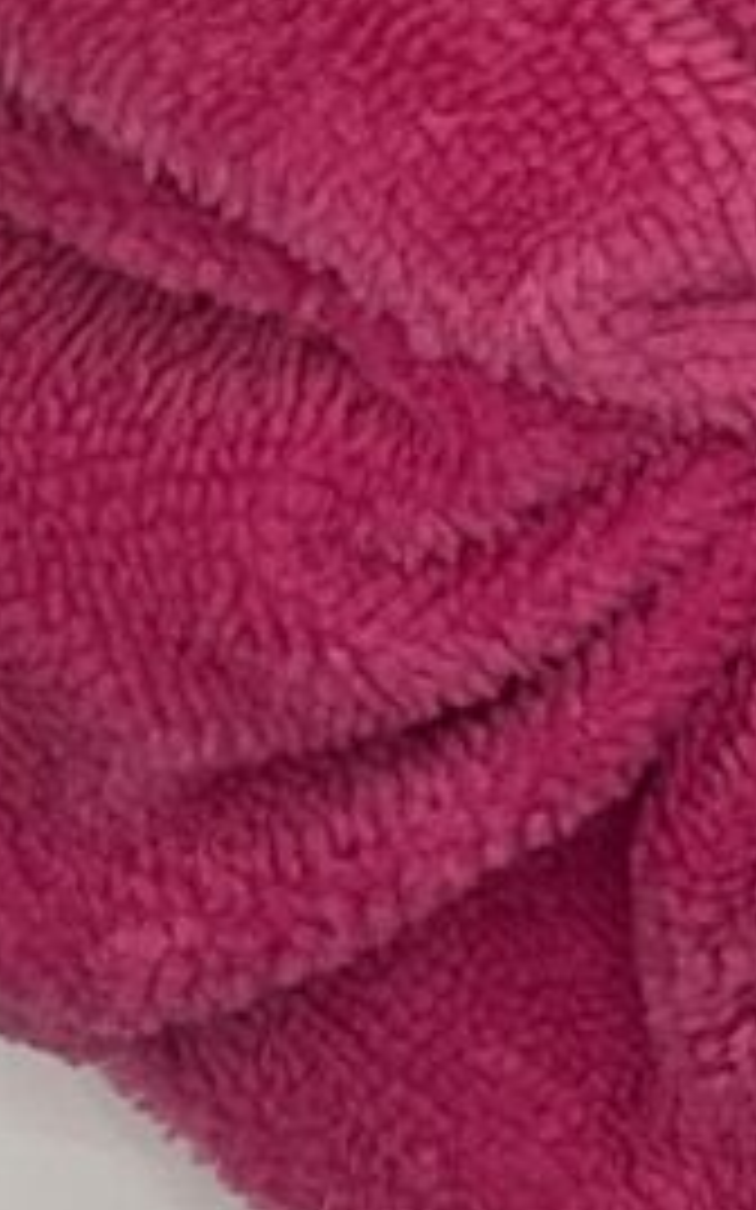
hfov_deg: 10.8
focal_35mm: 117
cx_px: 1152
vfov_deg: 16.4
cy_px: -553
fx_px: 3859
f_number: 1.8
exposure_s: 1/217
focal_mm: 3
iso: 20
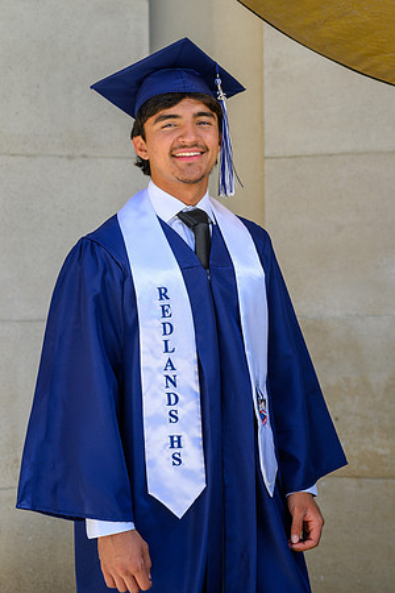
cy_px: 296
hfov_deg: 16.1
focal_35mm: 85
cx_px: 198
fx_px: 1399
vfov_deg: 23.9
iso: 100
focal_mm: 85
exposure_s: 1/200
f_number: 5.6
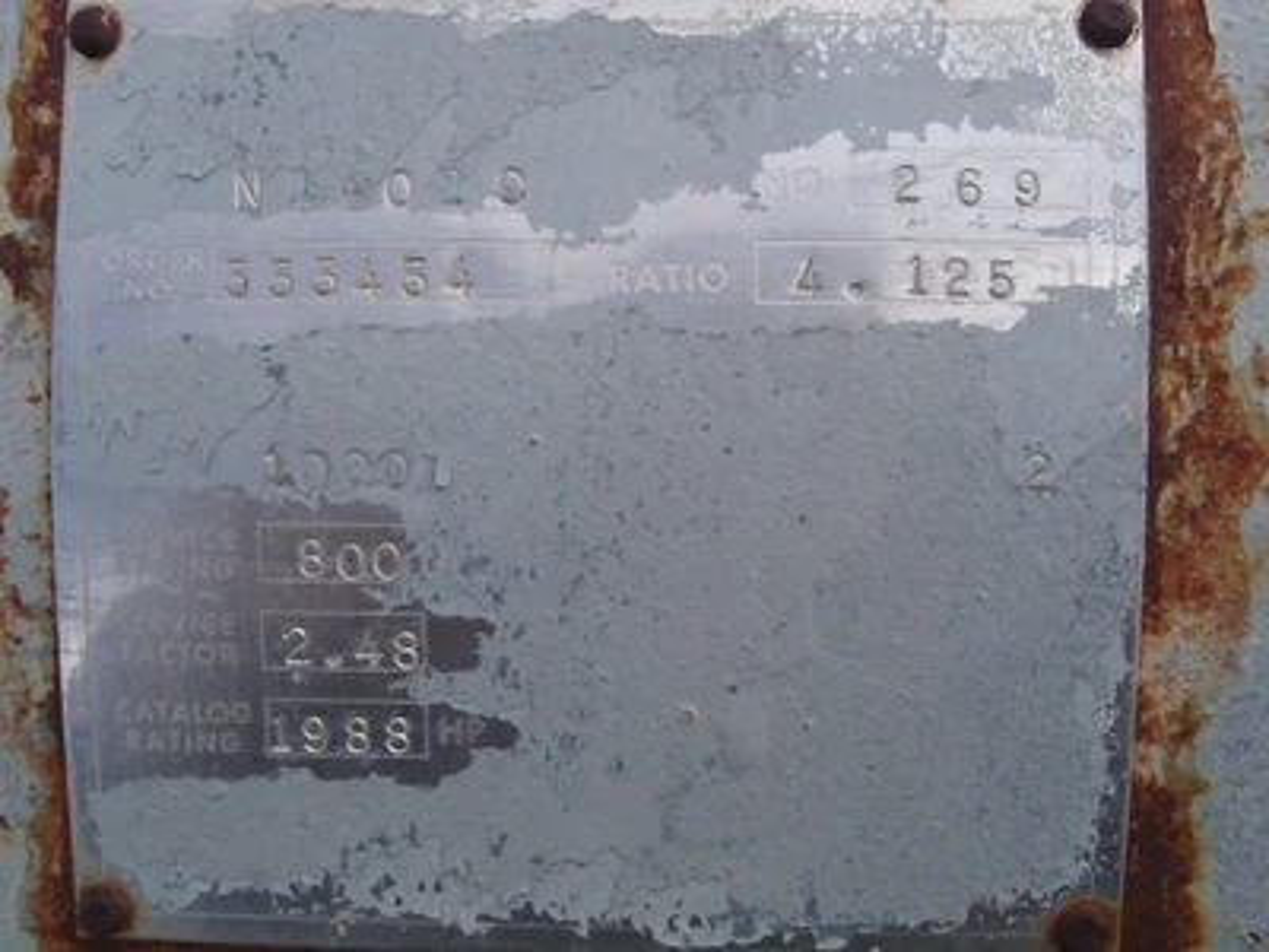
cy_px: 476
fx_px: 1356
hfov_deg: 50.1
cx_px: 634
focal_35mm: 37
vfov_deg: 38.7
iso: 800
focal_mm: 6.64
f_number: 13
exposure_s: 1/320
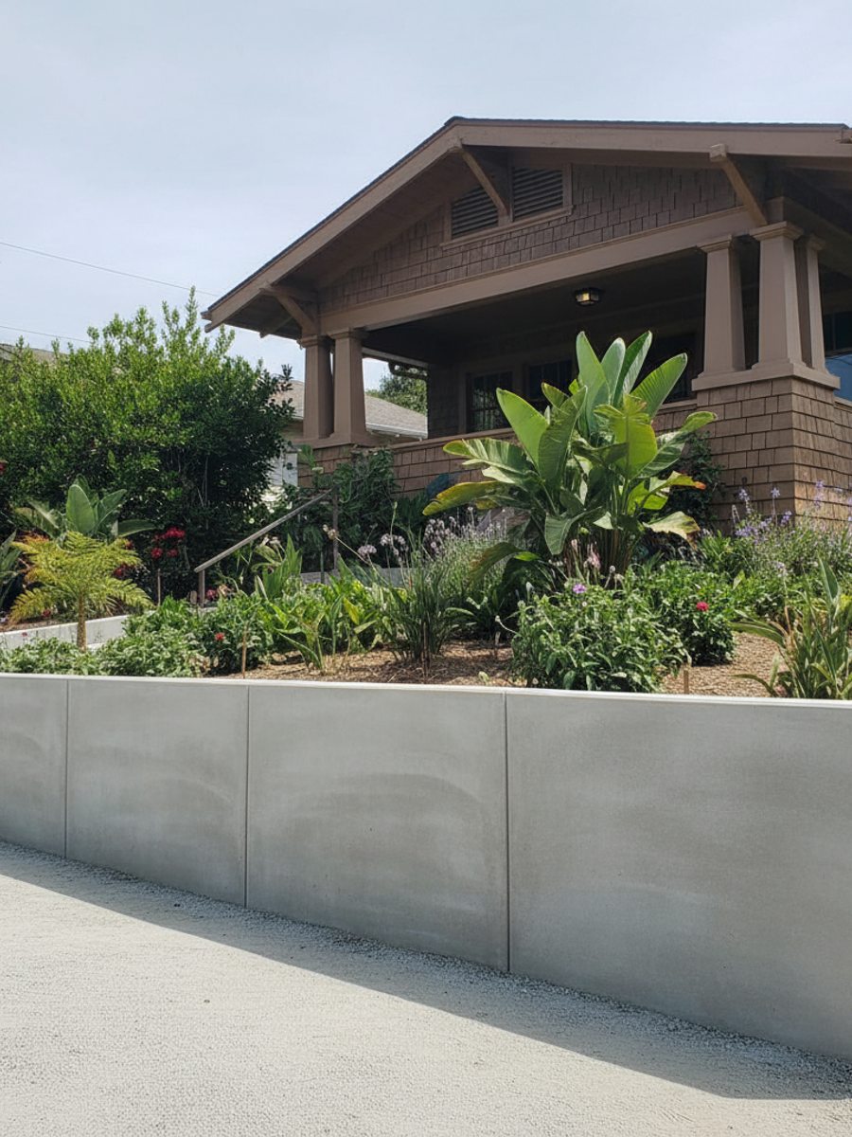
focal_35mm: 26
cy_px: 568
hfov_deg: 53.1
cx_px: 426
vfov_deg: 67.3
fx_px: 853
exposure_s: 1/1069
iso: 1480
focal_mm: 5.7
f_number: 1.5
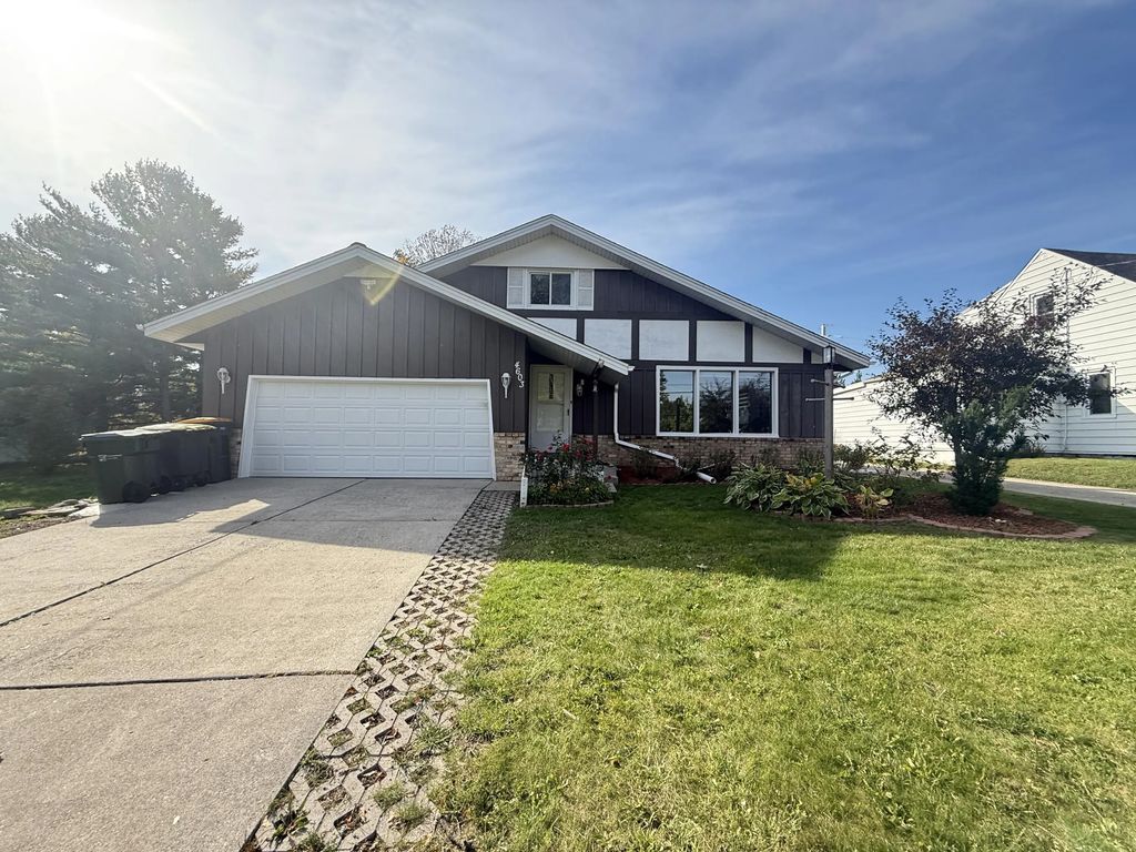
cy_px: 426
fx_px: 459
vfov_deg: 85.7
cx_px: 568
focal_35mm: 14
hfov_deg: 102.1
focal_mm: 2.22
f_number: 2.2
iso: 64
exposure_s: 1/841
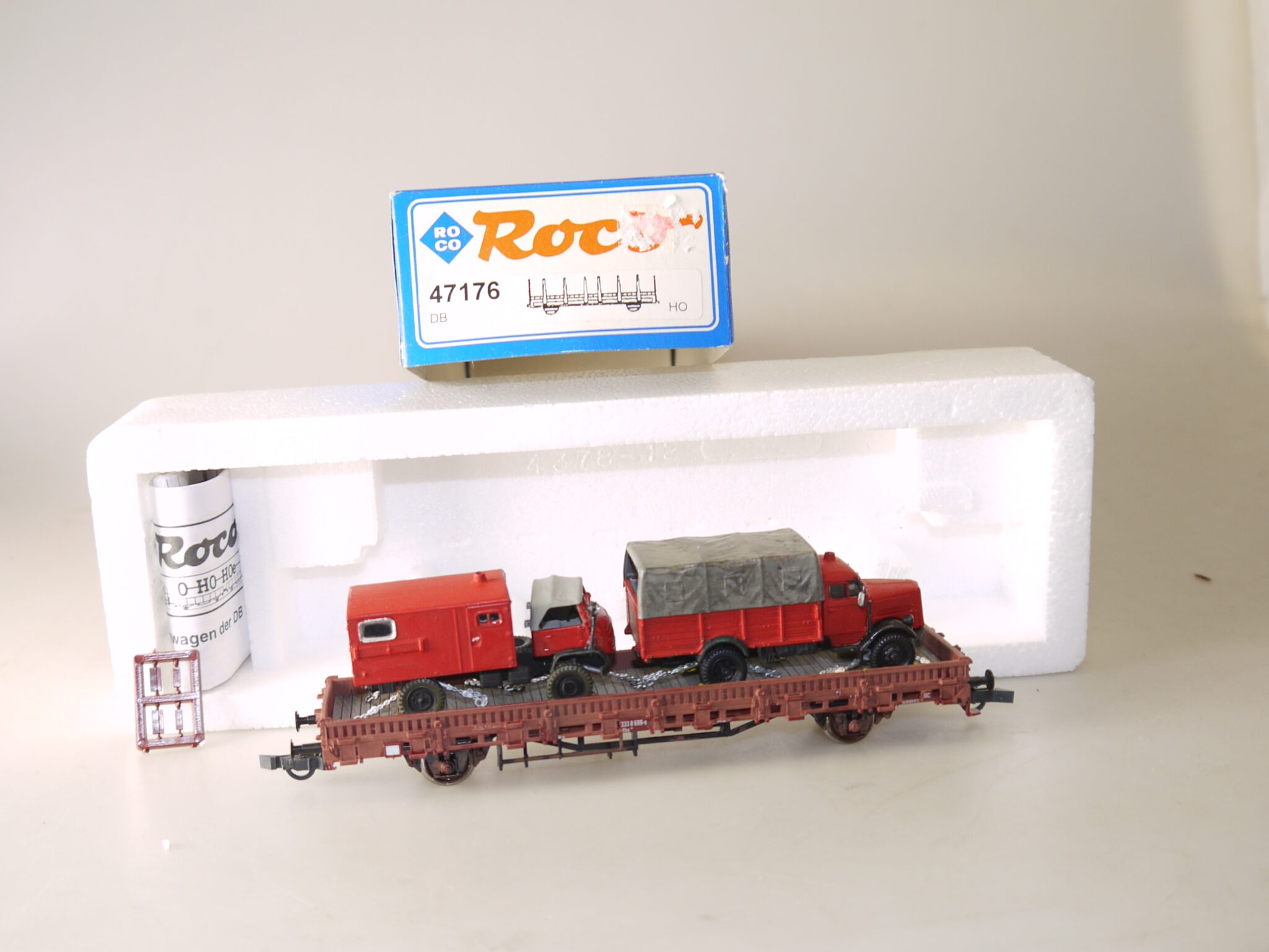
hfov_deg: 47.9
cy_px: 476
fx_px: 1430
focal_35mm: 39
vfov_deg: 36.8
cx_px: 634
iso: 100
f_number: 3.5
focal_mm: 14
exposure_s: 1/80
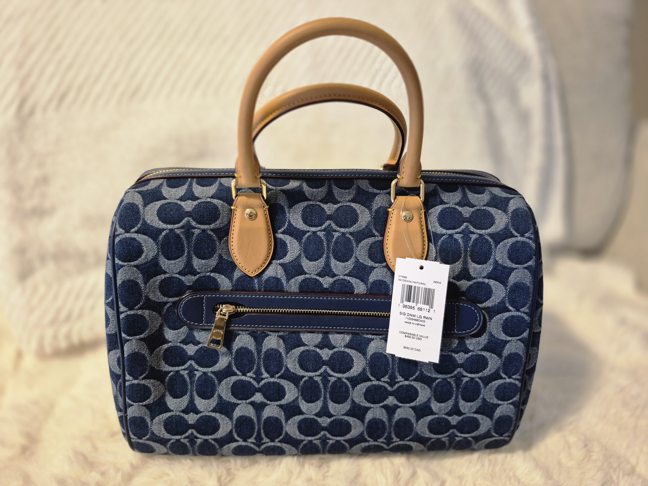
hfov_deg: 73.9
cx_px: 324
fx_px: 431
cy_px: 243
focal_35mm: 23
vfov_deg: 58.9
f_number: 1.8
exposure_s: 1/60
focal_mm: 5.4
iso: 640
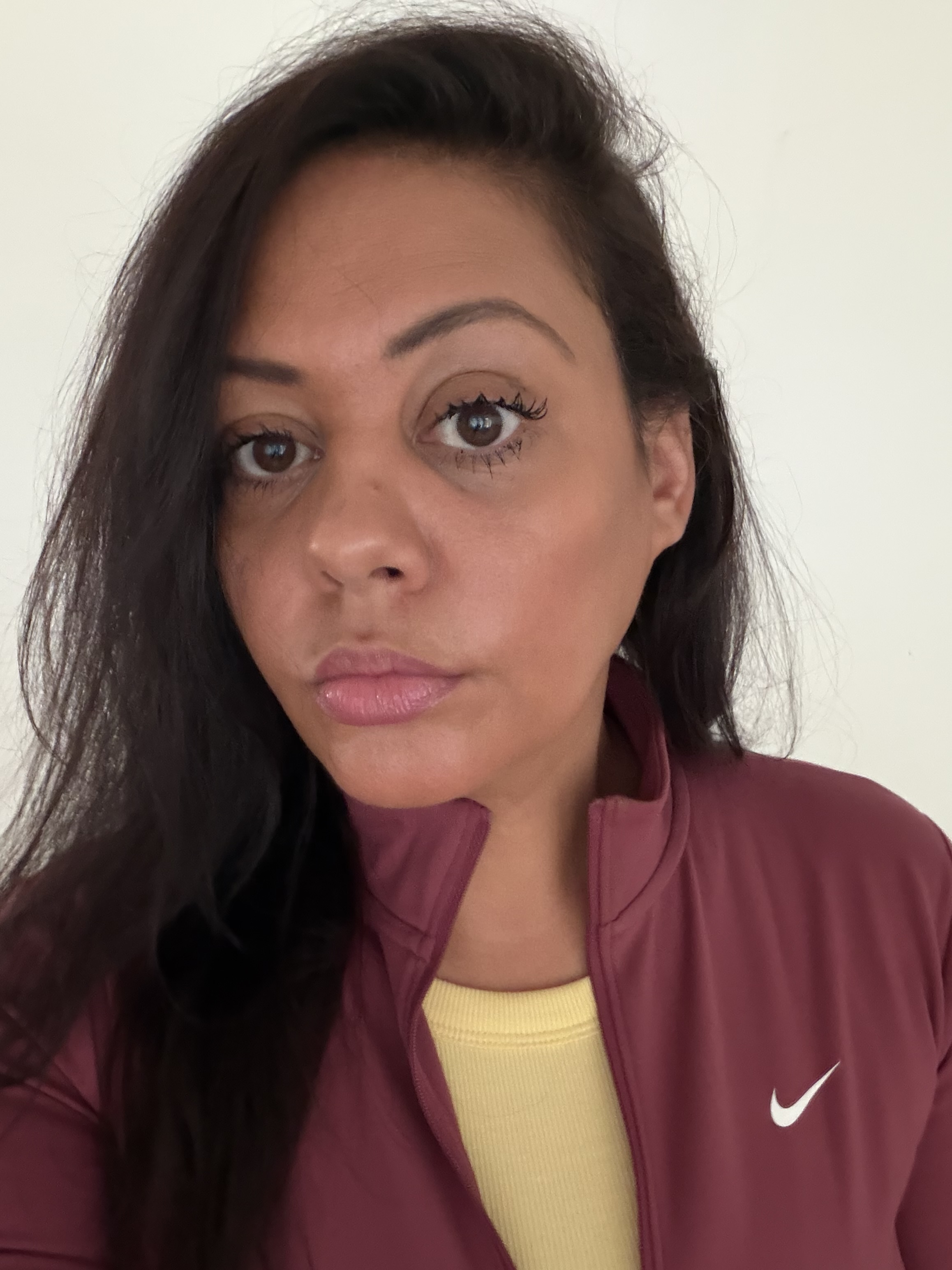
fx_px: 1100
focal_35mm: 30
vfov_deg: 60.0
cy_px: 635
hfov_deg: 46.8
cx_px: 476
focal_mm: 2.71
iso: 640
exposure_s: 1/18
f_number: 1.9
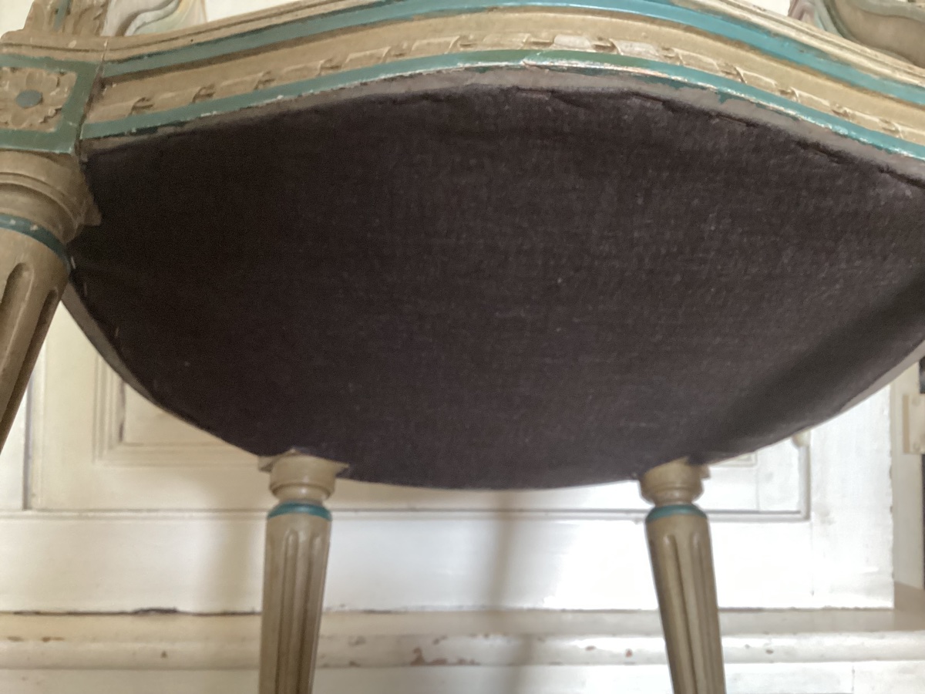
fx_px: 828
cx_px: 462
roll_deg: -3.7
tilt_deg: +3.9
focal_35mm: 31
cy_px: 347
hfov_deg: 58.4
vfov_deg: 45.4
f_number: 2.4
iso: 400
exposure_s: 1/50
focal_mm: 3.3
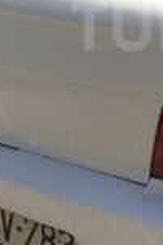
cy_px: 26
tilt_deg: -13.0
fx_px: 883
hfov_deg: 10.2
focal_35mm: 130
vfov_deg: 15.6
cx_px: 235
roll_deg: -1.5
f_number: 2.2
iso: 32
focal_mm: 4.15
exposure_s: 1/2639
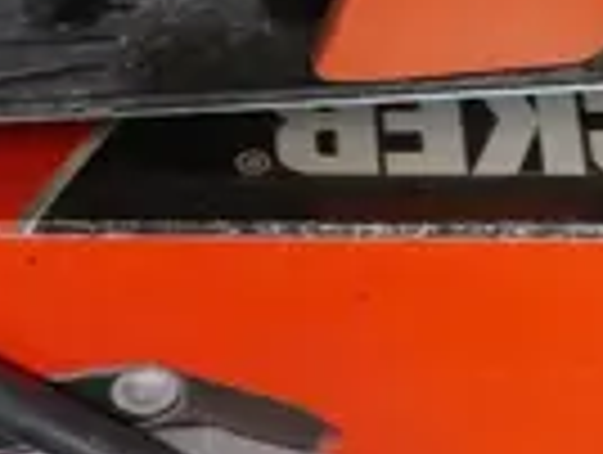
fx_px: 4799
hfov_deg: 7.2
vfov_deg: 5.4
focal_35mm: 275
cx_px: -18
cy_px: -70
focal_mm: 18
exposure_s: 1/60
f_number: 4
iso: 320
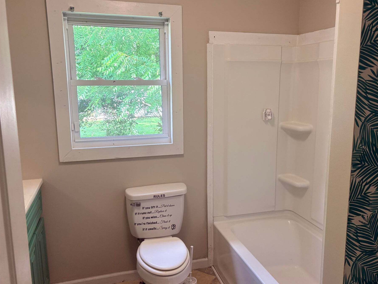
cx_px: 203
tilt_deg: -9.3
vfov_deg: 45.4
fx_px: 339
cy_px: 145
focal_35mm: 31
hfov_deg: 58.3
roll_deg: +0.6
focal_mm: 5.96
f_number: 1.6
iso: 125
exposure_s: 1/120
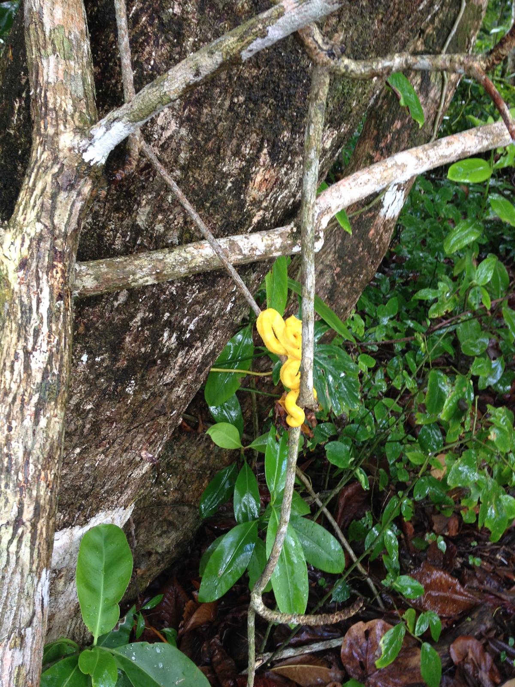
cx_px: 258
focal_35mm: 35
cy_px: 344
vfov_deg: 52.6
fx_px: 694
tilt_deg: -26.6
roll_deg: +2.3
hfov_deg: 40.7
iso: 50
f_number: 2.4
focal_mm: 4.28
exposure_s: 1/24
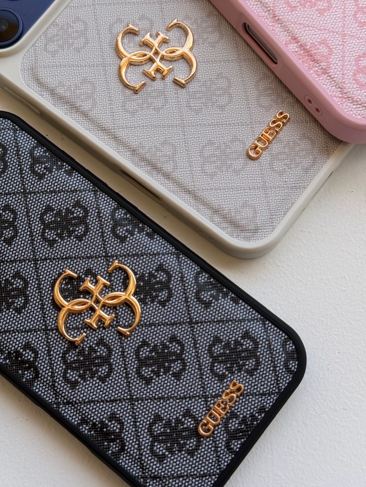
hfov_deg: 30.3
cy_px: 244
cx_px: 183
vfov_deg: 39.7
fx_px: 677
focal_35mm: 48
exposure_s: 1/1543
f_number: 1.78
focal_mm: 6.76
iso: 64
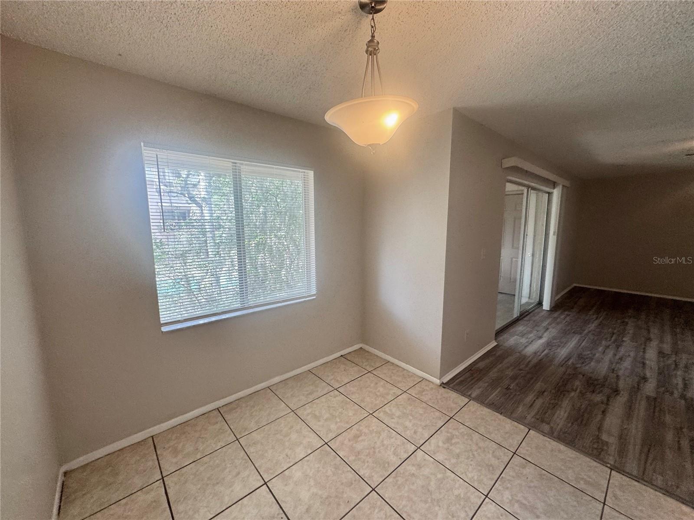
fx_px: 281
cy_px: 260
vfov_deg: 85.7
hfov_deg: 102.1
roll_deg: -0.5
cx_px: 347
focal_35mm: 14
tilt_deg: -5.7
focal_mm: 2.22
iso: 125
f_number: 2.2
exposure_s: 1/120
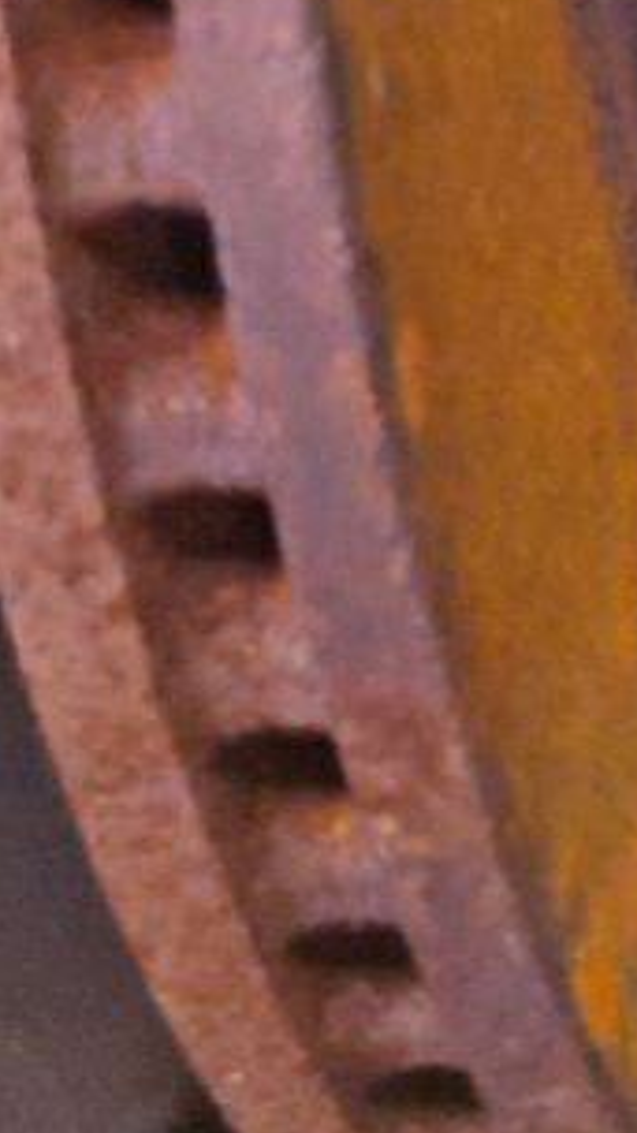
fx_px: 3874
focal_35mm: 129
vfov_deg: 15.4
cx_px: 1900
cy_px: -548
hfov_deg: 8.1
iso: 338
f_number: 2
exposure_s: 1/25
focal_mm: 4.6
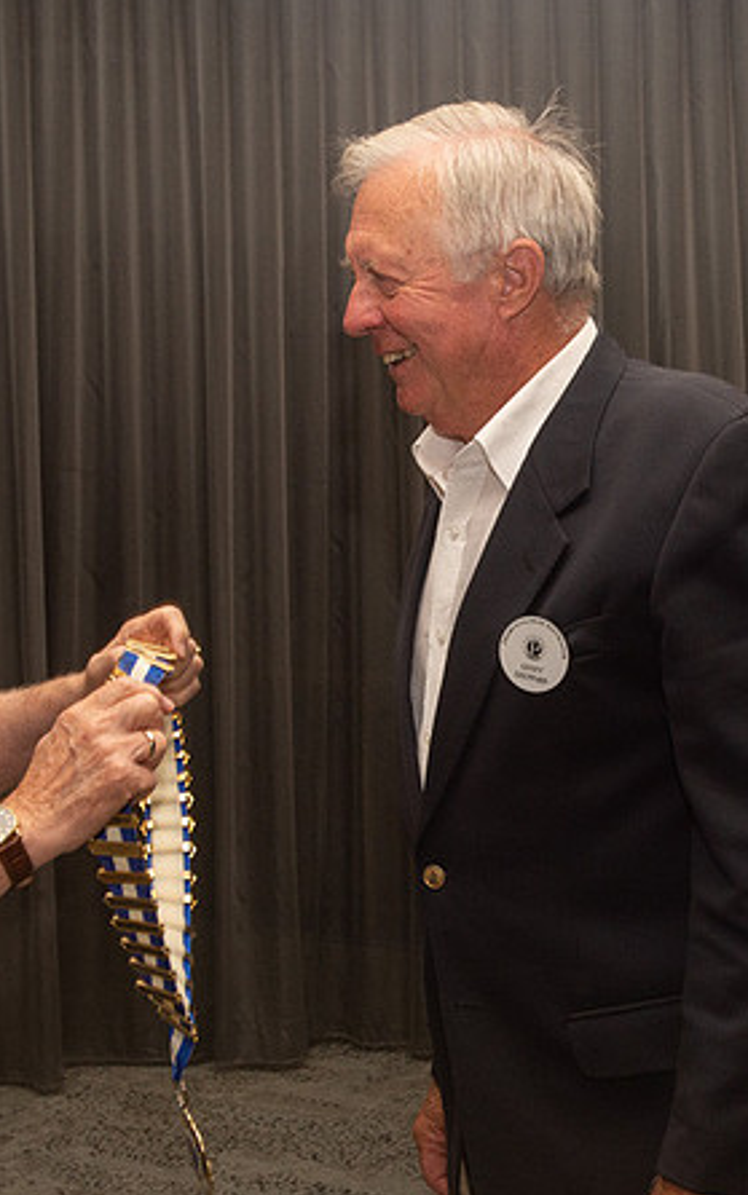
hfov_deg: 19.1
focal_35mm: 68
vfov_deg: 30.2
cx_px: 531
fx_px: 2217
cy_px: 619
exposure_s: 1/60
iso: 800
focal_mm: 34
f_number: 9
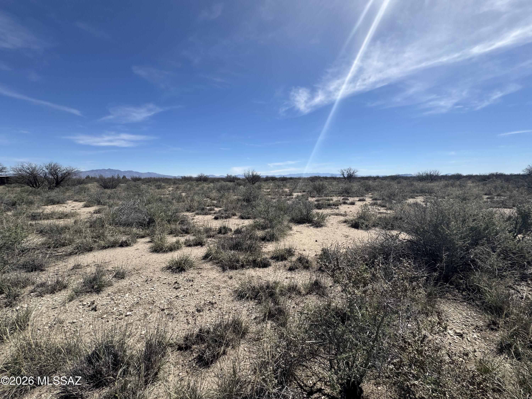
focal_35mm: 14
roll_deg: +1.1
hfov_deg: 102.1
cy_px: 200
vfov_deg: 85.7
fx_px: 215
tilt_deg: -7.1
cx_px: 266
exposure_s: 1/2985
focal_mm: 2.22
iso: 50
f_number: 2.2
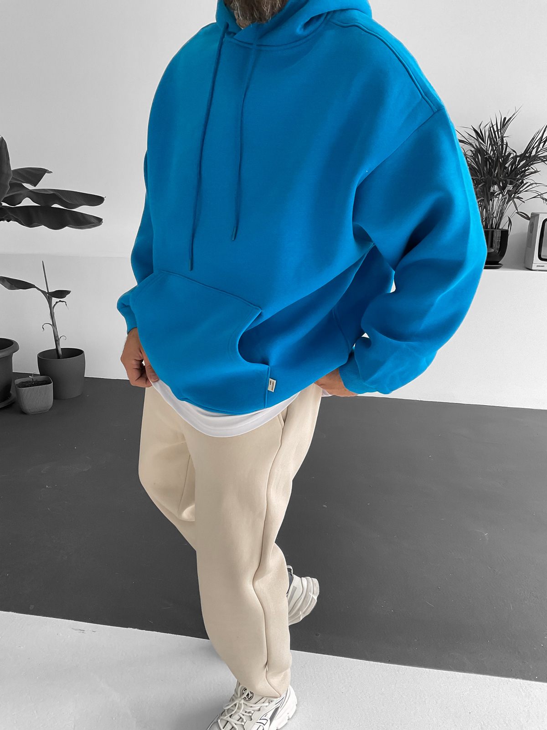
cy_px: 365
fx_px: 611
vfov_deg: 61.7
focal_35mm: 29
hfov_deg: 48.2
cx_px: 274
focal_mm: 3
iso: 64
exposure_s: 1/105
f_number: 1.8
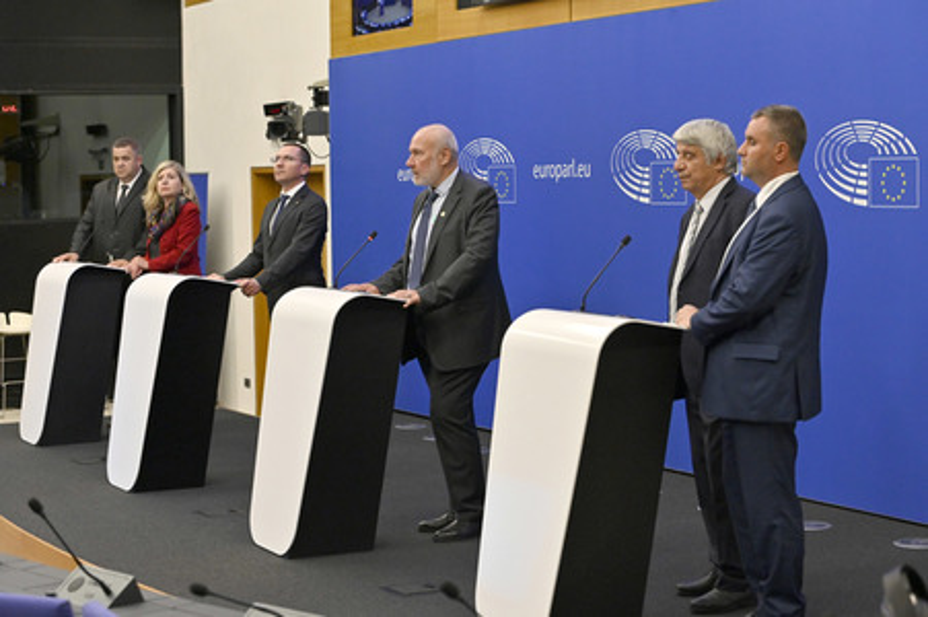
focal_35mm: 70
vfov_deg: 19.4
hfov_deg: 28.9
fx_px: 1803
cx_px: 464
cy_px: 308
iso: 4000
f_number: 5.6
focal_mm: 70
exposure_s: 1/320
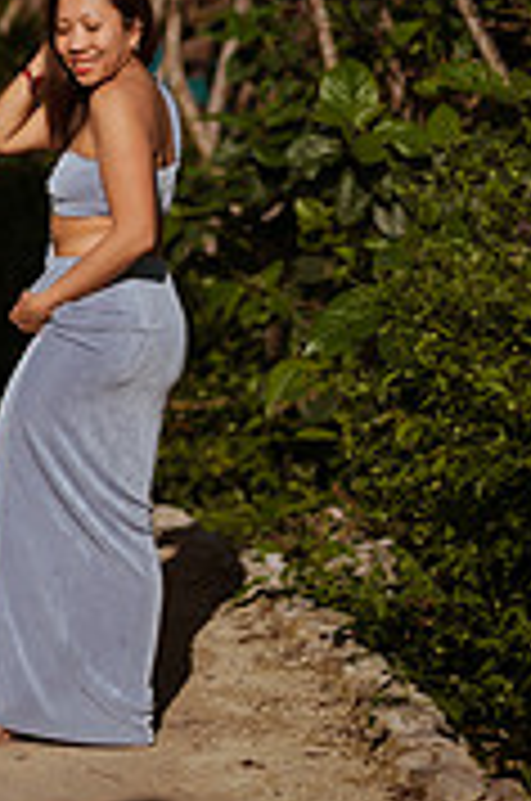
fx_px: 3265
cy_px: -68
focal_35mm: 147
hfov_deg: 9.2
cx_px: -72
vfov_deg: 13.7
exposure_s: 1/8000
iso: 50
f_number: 2
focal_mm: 58
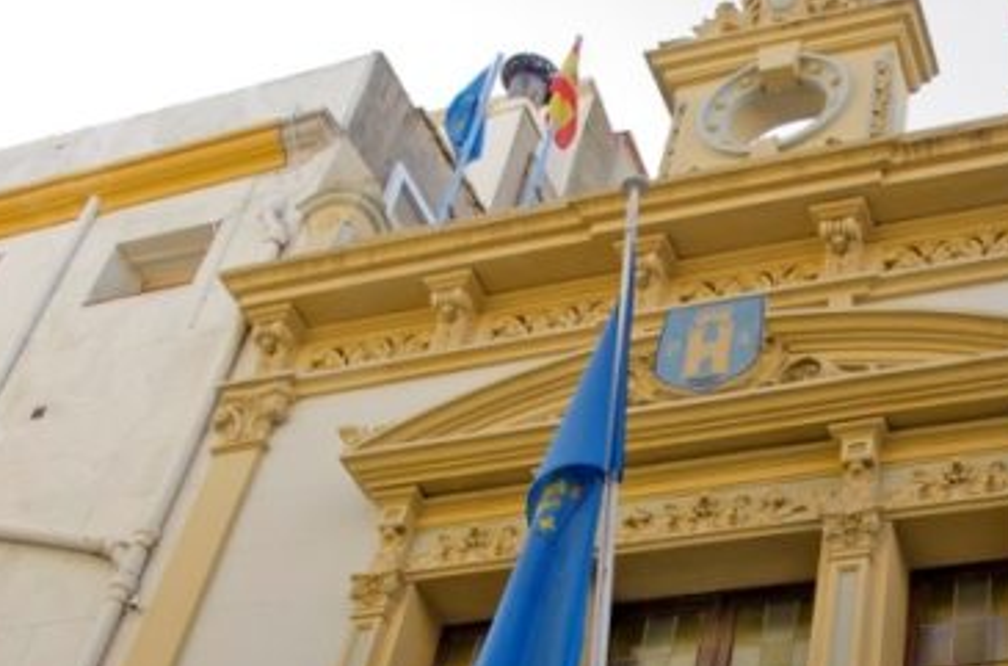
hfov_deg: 31.3
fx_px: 1759
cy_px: 544
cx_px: 770
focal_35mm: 63
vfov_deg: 21.1
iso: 500
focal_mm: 22
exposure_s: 1/60
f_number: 11
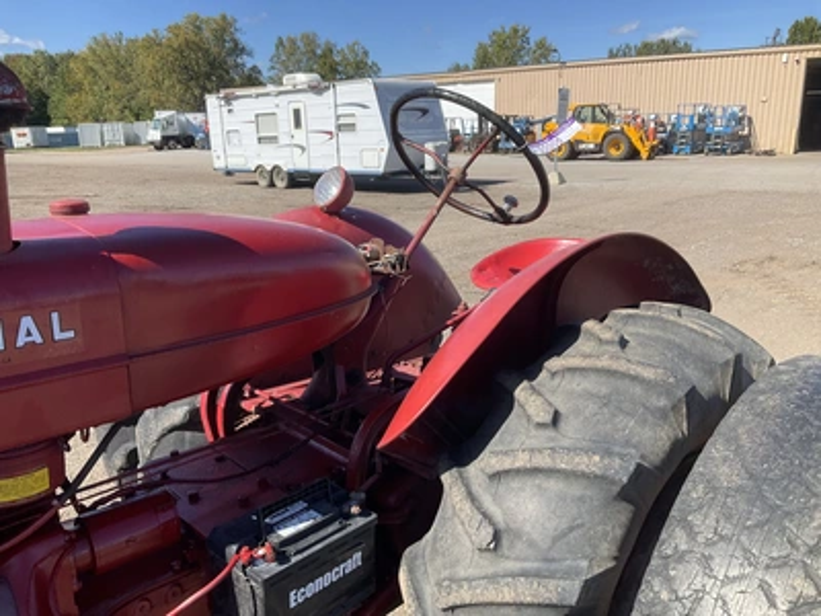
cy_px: 308
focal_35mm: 29
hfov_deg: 61.7
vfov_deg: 48.2
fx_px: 688
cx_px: 410
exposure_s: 1/1015
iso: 25
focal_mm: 3
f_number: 1.8
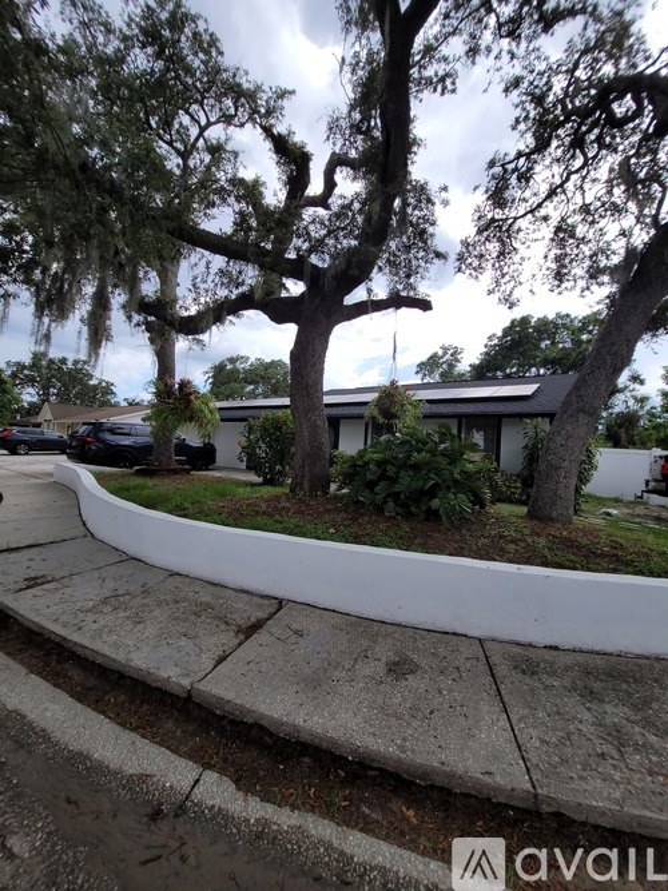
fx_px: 335
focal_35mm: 13
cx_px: 334
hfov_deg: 89.9
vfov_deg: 106.2
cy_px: 446
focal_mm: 2.2
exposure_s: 1/1354
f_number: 2.2
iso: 64
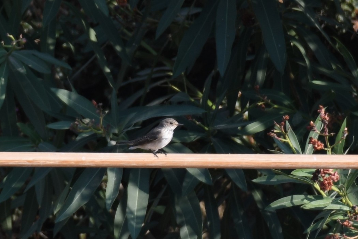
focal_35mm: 750
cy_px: 120
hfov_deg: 2.7
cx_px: 179
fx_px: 7461
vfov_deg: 1.8
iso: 160
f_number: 7.1
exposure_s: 1/250
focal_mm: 500
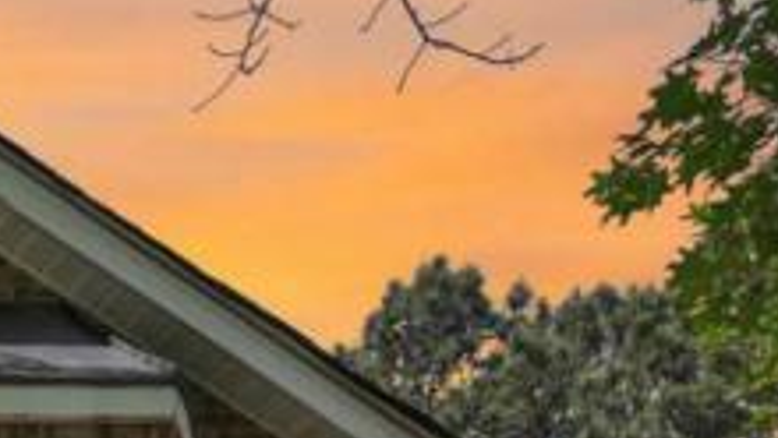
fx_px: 1722
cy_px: 1116
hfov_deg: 14.1
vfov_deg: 11.5
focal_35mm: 83
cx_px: -1202
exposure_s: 1/160
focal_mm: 14.6
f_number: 8
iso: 100
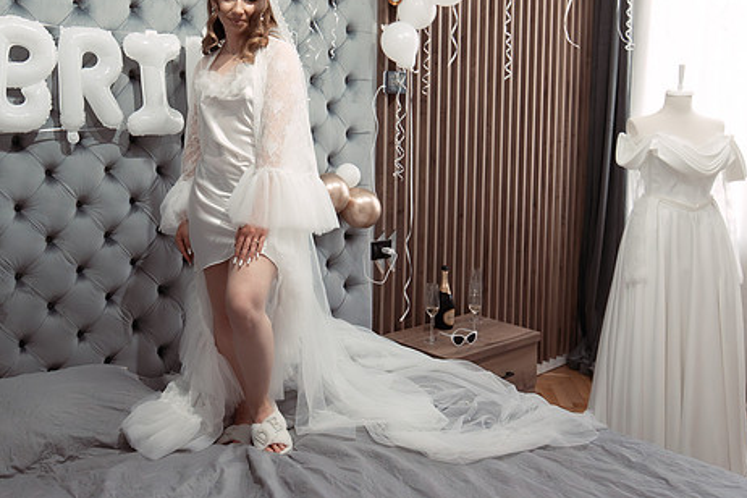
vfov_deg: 39.6
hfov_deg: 56.4
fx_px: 685
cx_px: 270
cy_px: 181
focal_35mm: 33
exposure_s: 1/320
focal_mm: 24
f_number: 3.2
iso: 1600
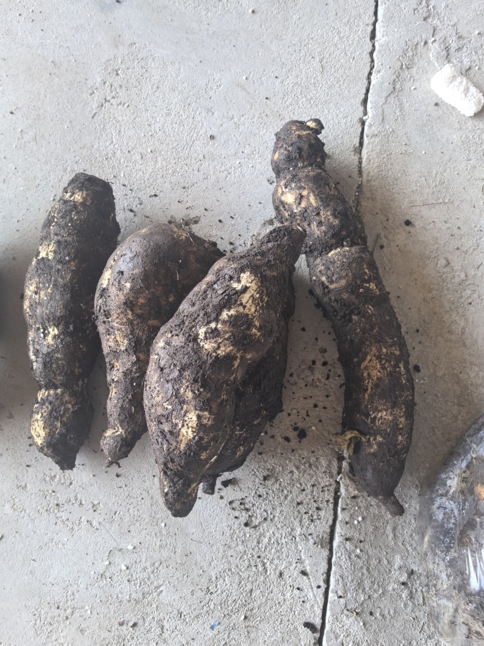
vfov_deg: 65.3
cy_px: 323
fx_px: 503
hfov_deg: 51.3
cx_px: 242
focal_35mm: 27
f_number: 2
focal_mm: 5.75
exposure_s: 1/100
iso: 160
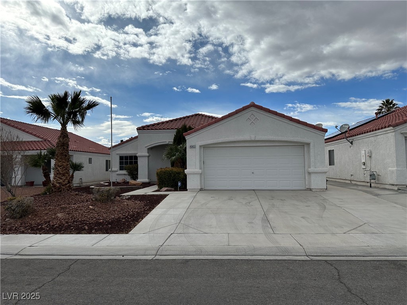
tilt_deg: +3.4
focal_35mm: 24
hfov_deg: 71.6
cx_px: 204
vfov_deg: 56.8
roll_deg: +0.8
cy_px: 152
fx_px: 282
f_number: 1.78
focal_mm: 6.86
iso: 80
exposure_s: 1/10753
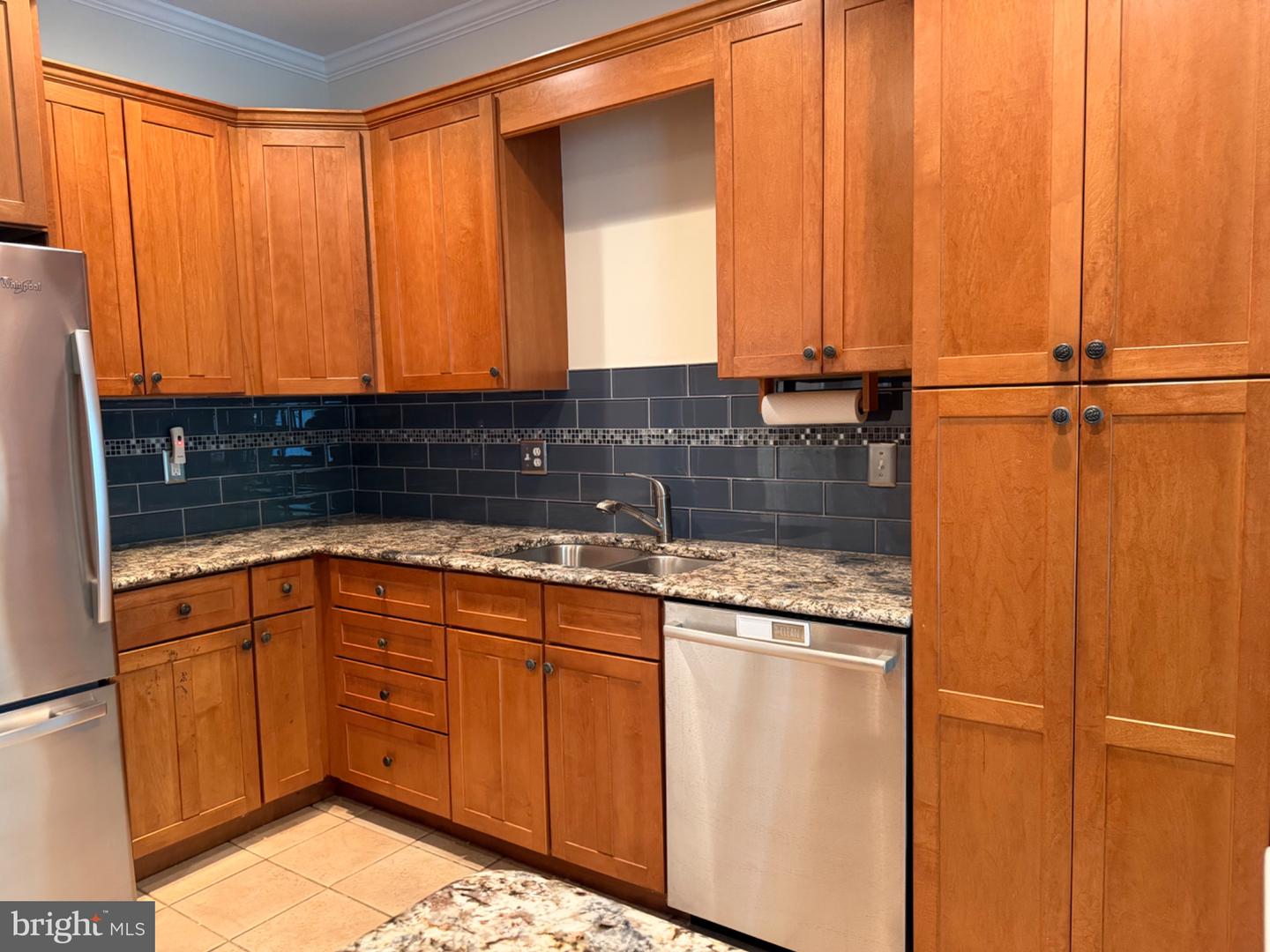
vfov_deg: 56.8
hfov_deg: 71.6
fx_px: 881
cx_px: 635
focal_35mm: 24
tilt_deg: -5.1
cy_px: 476
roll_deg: +2.1
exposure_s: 1/60
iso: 640
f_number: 1.78
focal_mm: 6.76
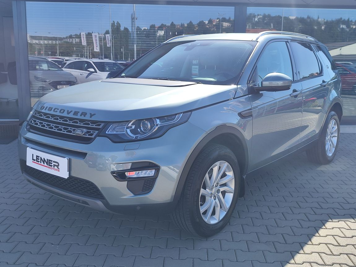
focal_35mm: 24
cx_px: 176
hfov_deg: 71.6
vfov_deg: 56.8
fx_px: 247
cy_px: 132
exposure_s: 1/594
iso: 50
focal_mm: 7.01
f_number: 1.69
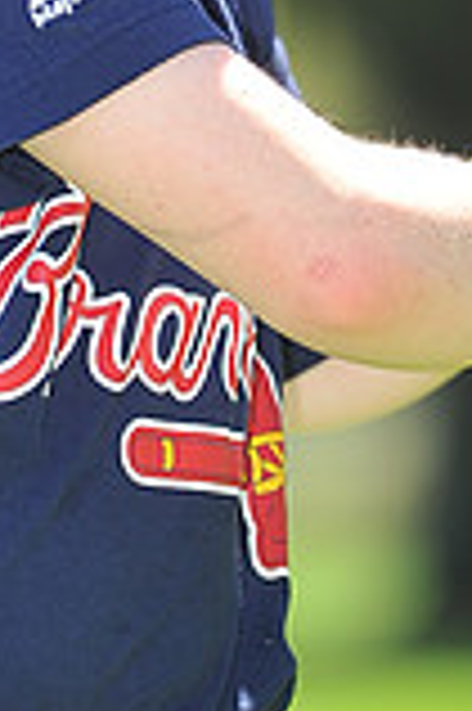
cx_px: 27
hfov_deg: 1.9
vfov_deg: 2.8
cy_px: -252
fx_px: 14505
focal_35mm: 736
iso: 200
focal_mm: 200
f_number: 4.5
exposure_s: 1/400
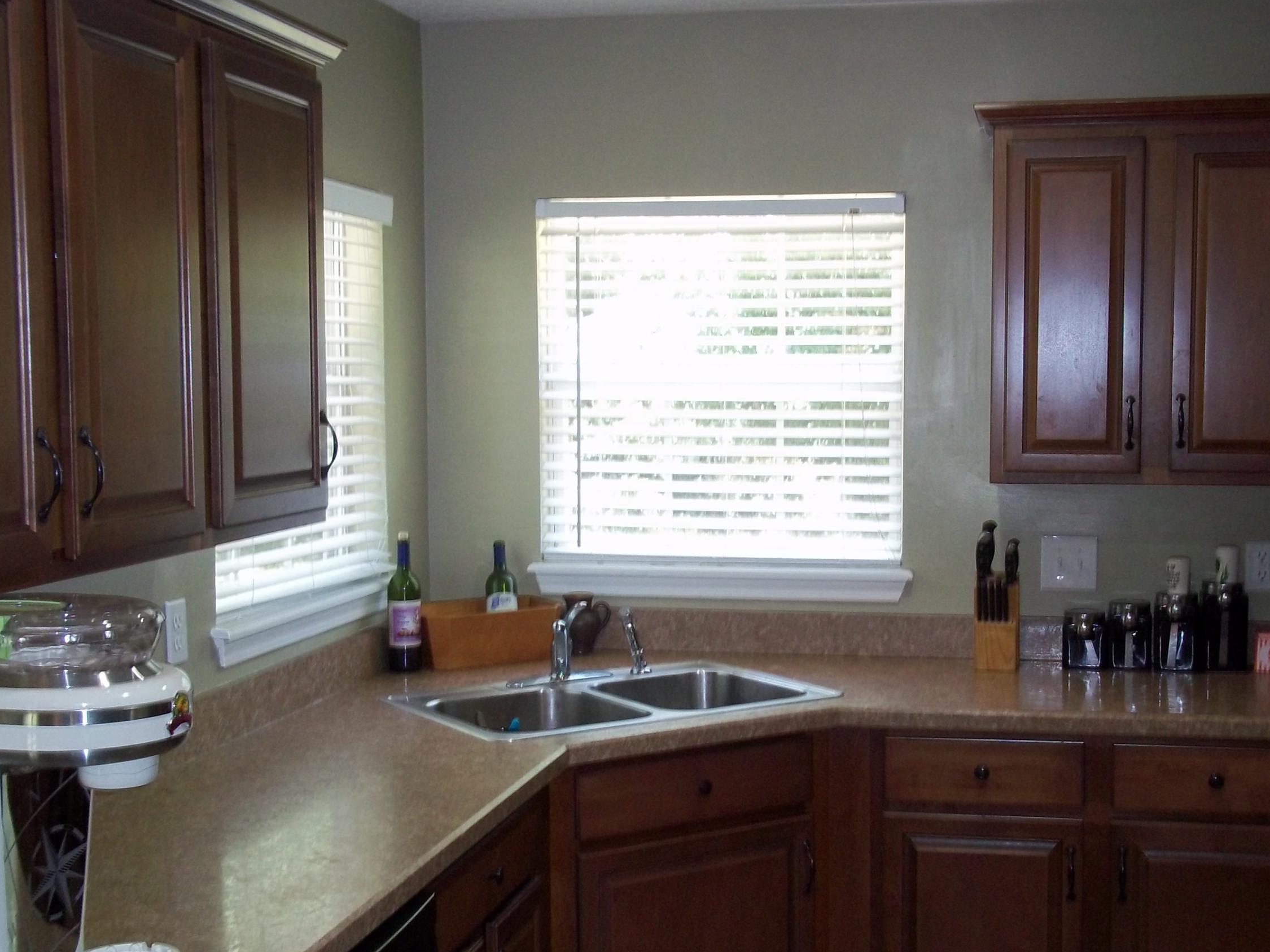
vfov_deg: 30.3
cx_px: 698
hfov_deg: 39.6
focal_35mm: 48
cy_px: 497
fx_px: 1761
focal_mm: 6.5
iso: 160
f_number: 3.1
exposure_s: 1/30
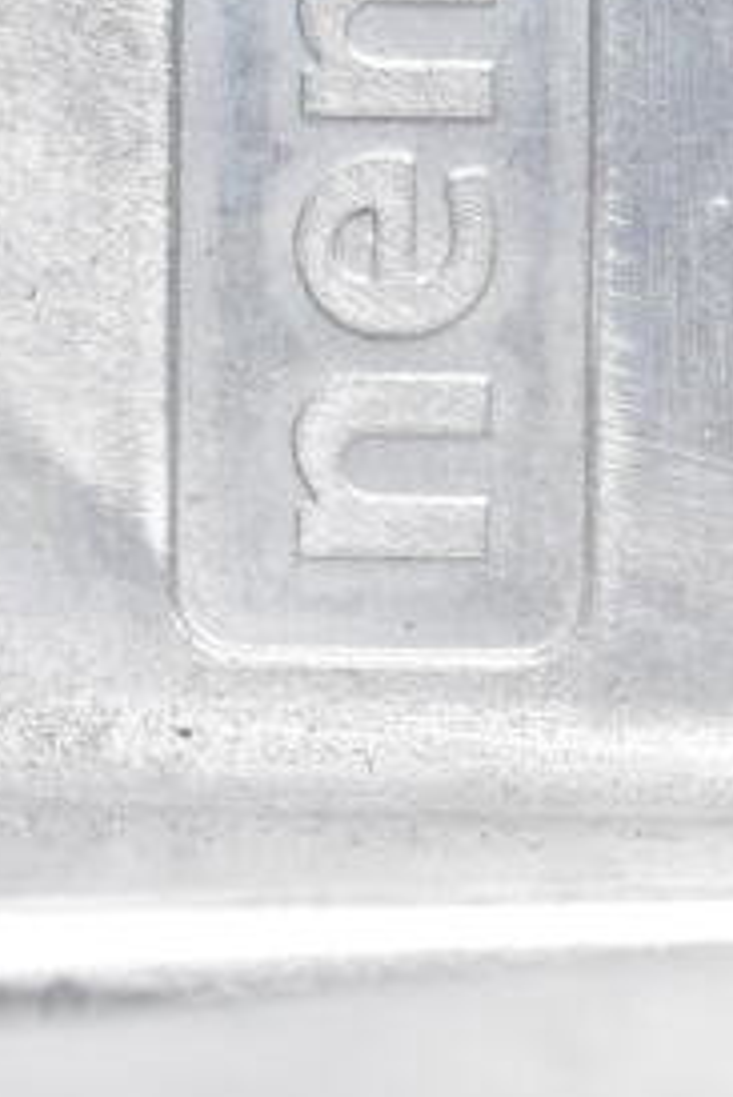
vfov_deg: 7.4
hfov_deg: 5.0
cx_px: 549
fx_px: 8408
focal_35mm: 276
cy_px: -376
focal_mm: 55
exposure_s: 1/320
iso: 1600
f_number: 9
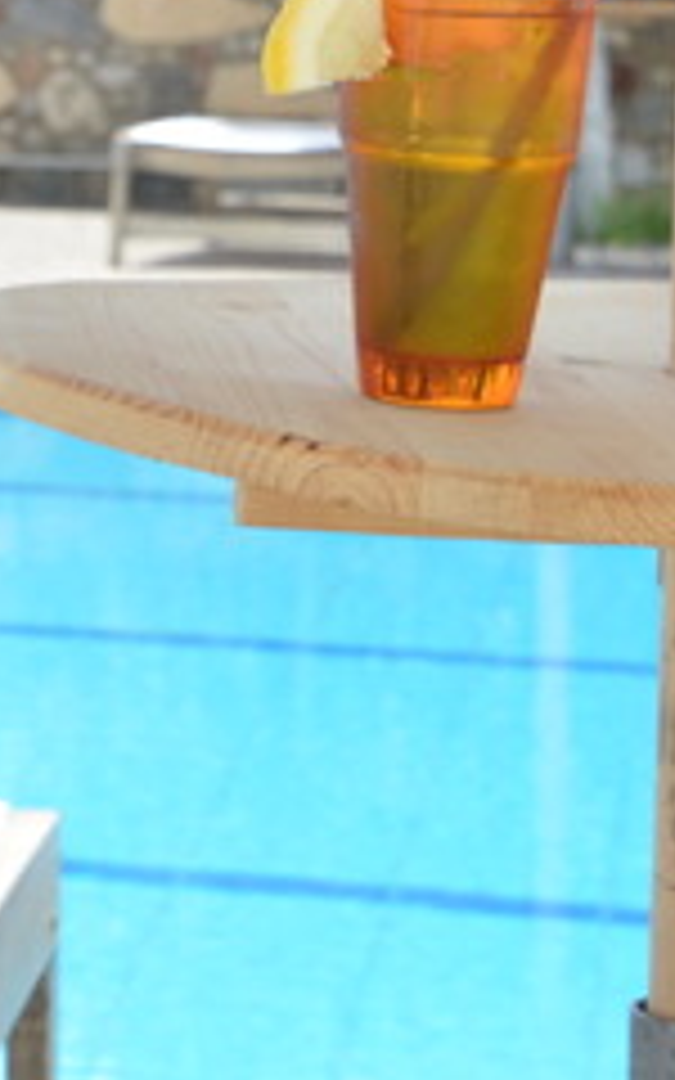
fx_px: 6887
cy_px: 518
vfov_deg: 9.0
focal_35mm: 234
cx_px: -252
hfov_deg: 5.6
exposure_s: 1/160
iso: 200
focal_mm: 46
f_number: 9
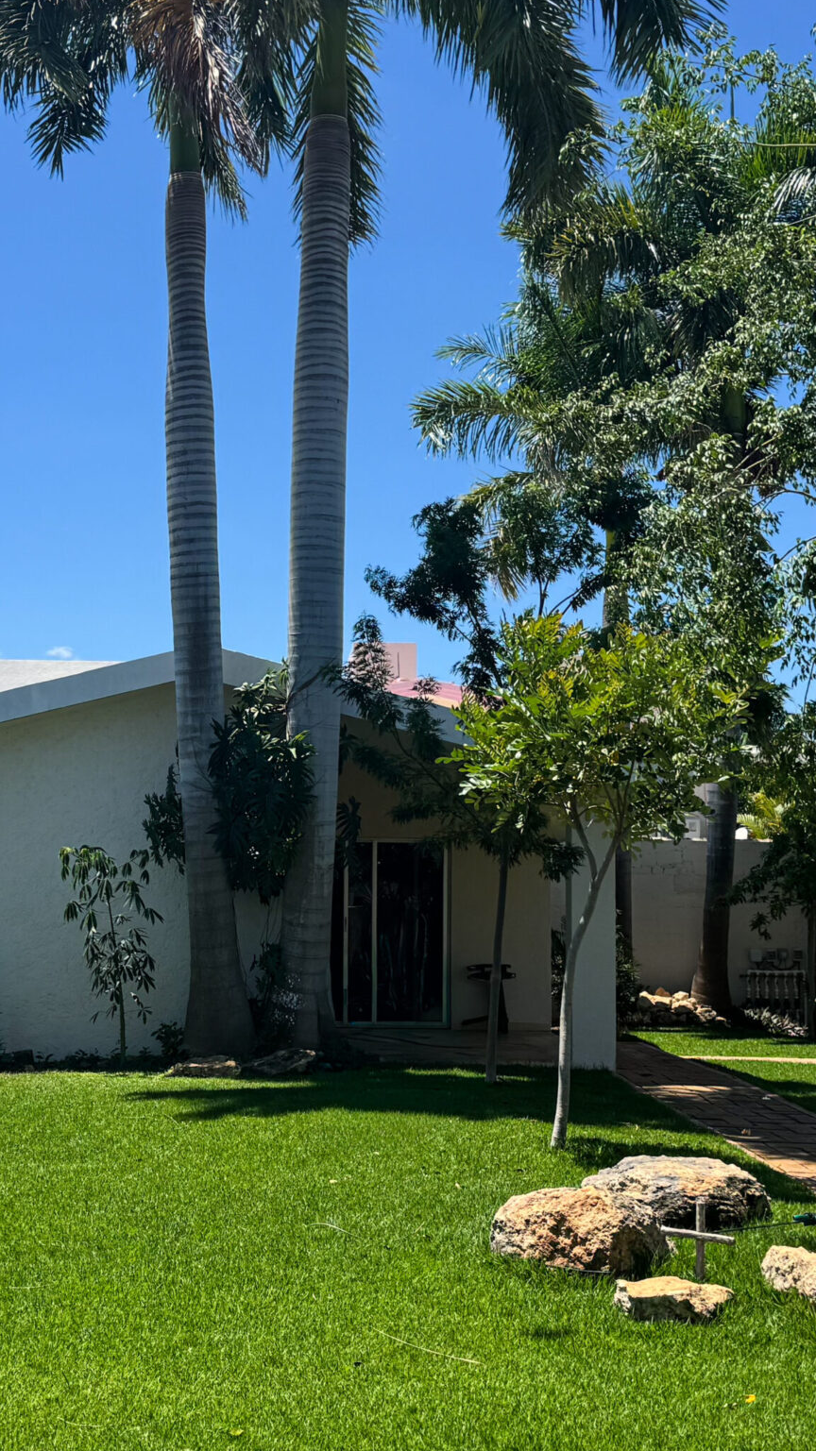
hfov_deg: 24.3
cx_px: 249
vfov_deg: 42.0
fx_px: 1886
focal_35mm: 49
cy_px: 803
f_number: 1.8
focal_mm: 6.76
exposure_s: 1/3800
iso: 80
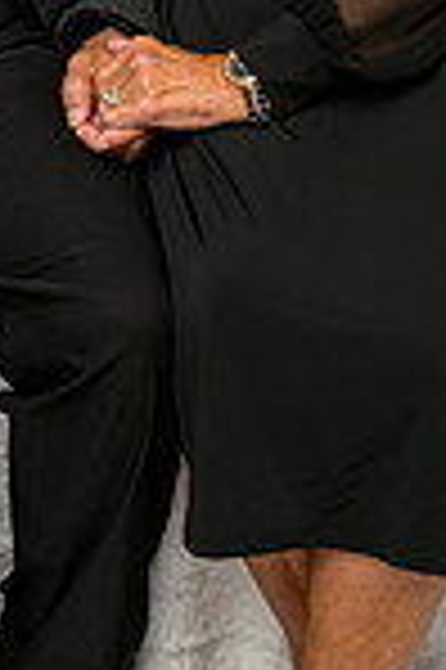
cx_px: 149
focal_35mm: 133
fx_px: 2477
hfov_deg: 10.3
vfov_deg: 14.7
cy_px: -211
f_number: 10
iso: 400
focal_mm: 44
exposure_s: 1/125
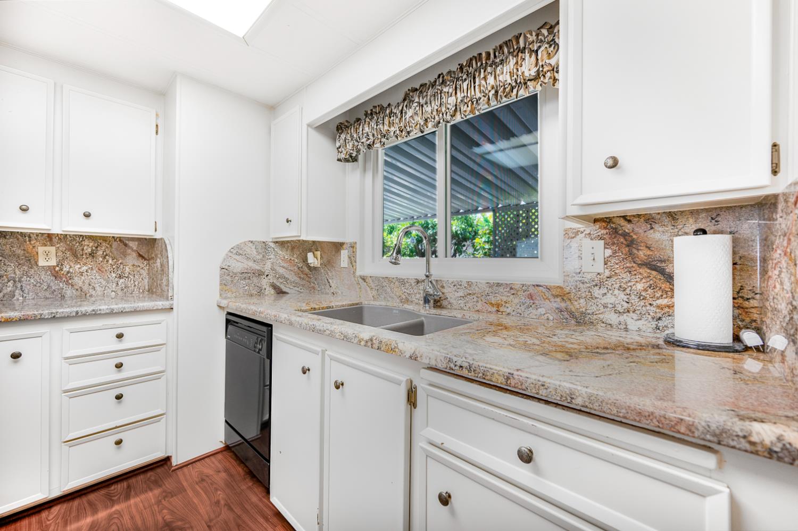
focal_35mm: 14
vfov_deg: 81.1
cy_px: 266
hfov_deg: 104.3
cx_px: 399
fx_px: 310
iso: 400
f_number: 4
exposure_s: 1/60
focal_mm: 14
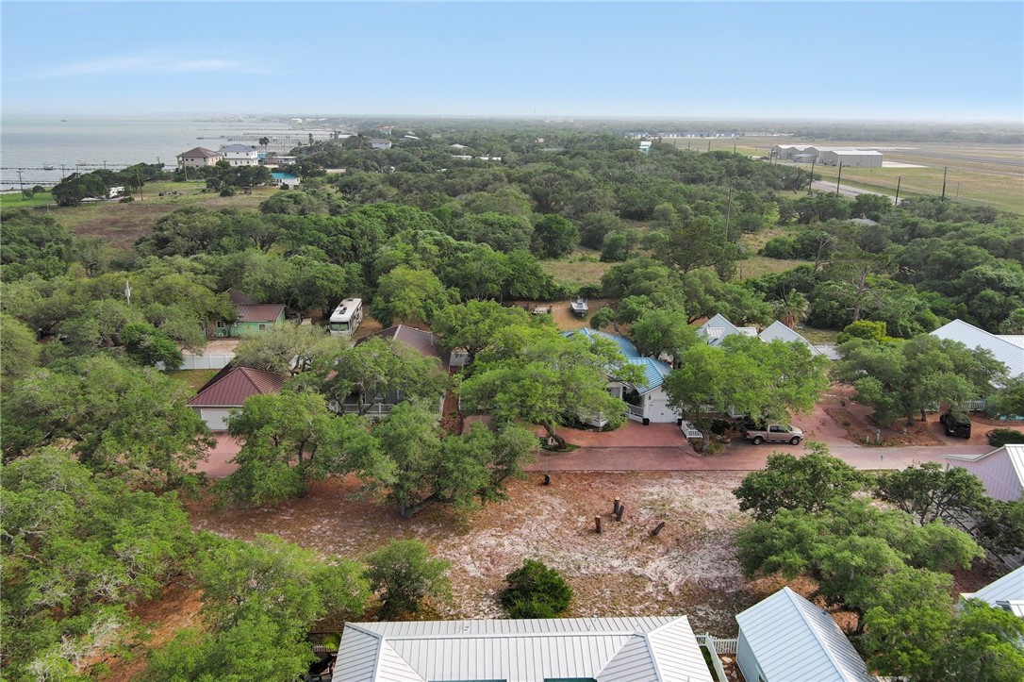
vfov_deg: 44.9
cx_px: 512
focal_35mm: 29
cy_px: 341
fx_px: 824
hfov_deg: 63.7
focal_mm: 10.57
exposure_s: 1/40
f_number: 2.8
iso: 100
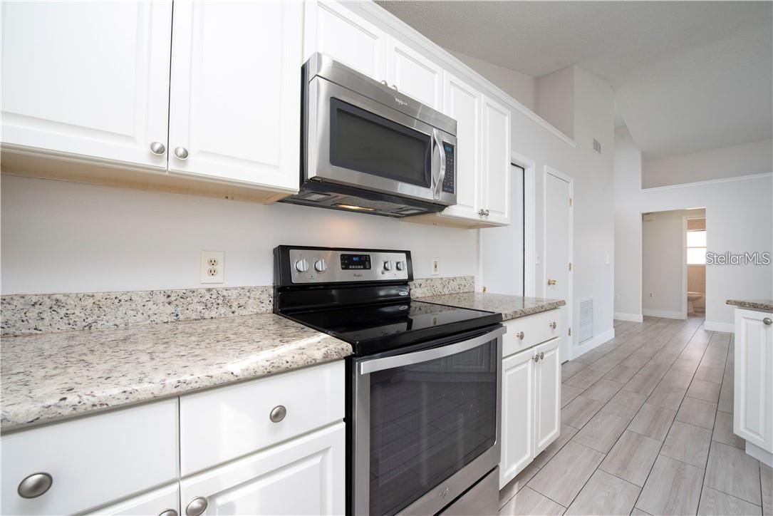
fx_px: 301
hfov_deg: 104.2
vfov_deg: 81.2
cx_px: 386
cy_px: 258
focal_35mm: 14
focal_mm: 14
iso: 400
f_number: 10
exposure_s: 1/30
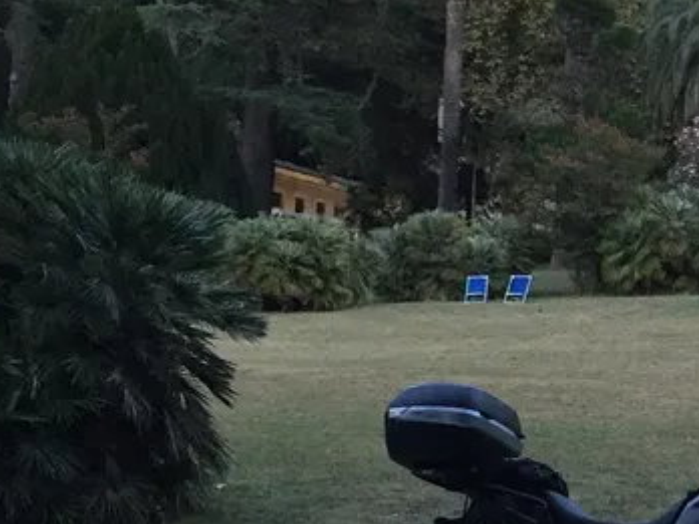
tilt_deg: +0.5
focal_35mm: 100
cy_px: 339
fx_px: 2019
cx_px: 952
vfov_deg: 14.8
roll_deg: -2.9
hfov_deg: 18.1
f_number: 2.2
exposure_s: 1/33
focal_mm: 4.15
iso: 125
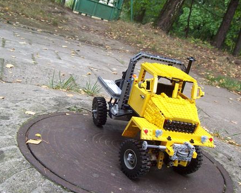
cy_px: 92
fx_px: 364
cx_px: 102
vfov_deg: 29.7
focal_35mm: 51
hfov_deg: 36.6
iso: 80
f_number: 2.7
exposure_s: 1/112
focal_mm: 6
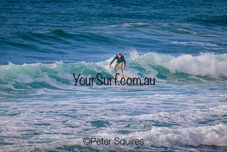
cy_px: 76
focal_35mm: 800
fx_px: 5045
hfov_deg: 2.6
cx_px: 114
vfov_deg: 1.7
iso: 1100
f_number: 11
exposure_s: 1/2000
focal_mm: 800
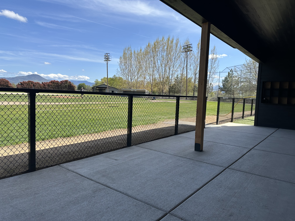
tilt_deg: -4.6
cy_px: 110
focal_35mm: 24
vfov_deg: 56.8
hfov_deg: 71.6
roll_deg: -3.0
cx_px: 148
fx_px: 205
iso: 80
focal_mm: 6.86
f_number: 1.78
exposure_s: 1/2967
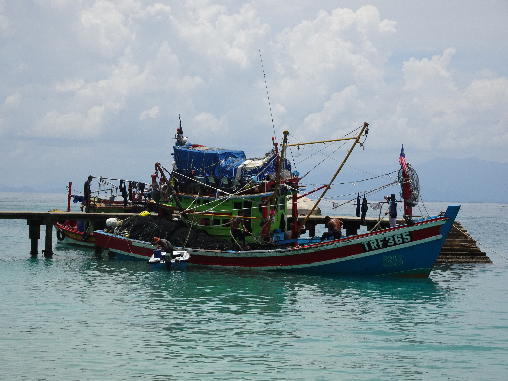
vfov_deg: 13.7
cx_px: 254
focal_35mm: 108
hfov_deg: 18.2
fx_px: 1585
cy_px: 190
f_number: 5
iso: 80
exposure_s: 1/800
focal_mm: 18.53
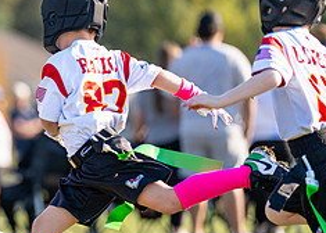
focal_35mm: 627
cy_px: 122
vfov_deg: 2.3
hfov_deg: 3.2
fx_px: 5807
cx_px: -152
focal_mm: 200
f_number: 2.8
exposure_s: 1/2000
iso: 250
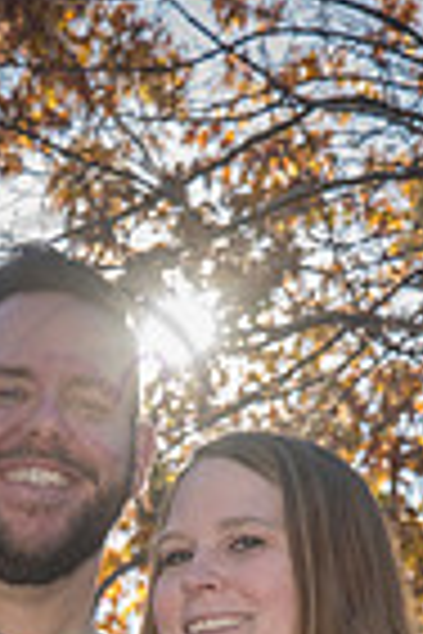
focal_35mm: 272
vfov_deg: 7.5
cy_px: 809
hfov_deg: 5.1
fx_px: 4794
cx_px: 122
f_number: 14
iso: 640
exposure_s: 1/160
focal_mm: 85
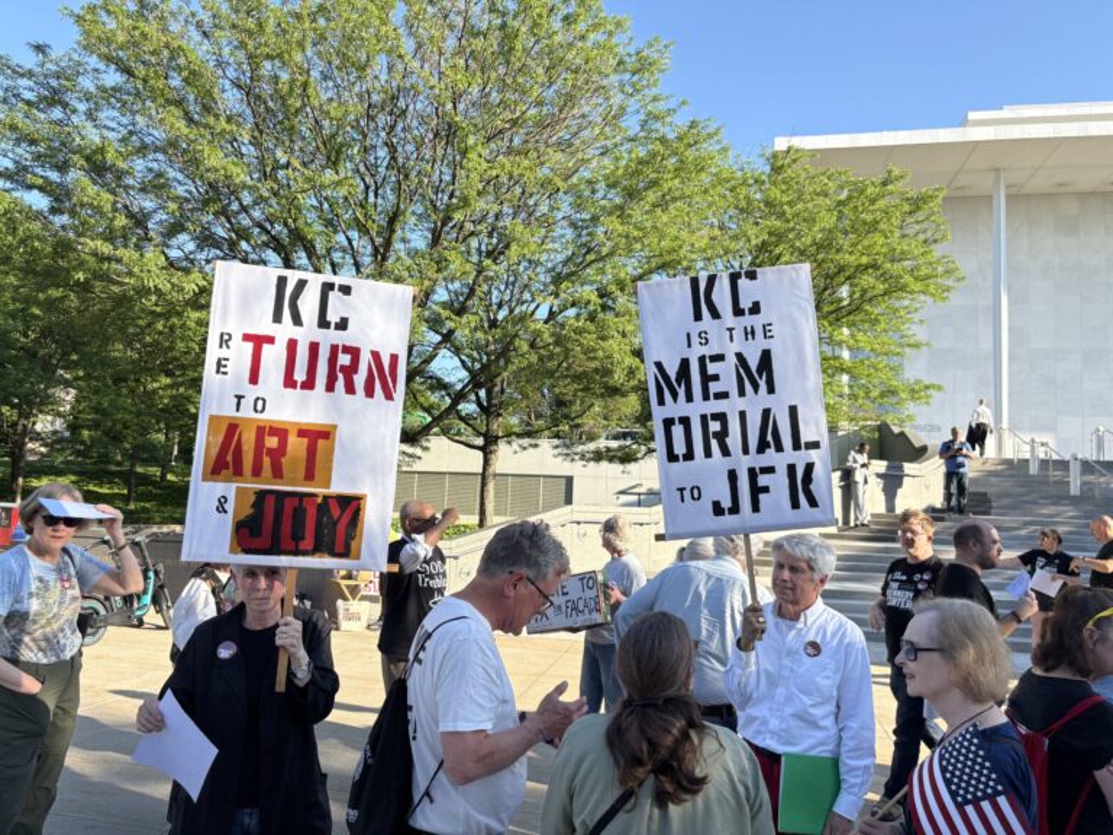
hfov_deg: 67.3
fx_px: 836
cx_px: 556
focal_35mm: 26
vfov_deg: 53.1
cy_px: 418
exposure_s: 1/1196
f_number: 1.6
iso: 50
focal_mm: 5.96
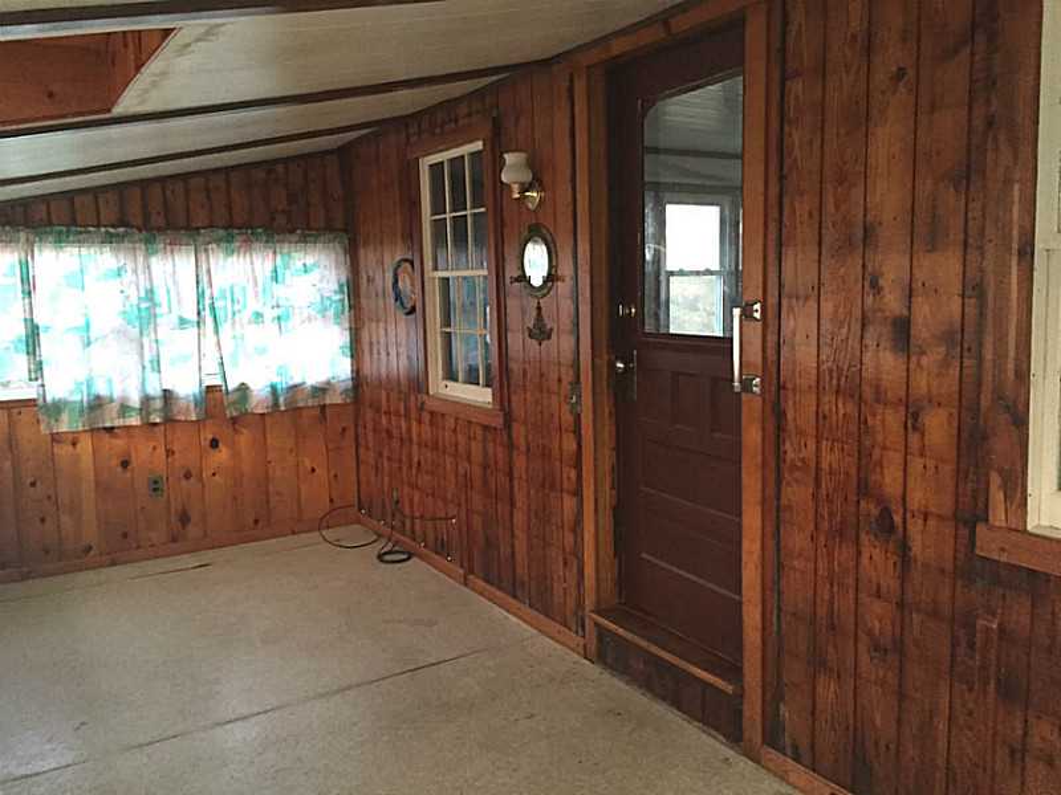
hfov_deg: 61.7
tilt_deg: -5.8
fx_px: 889
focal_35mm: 29
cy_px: 398
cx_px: 530
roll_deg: +0.6
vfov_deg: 48.2
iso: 250
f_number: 2.2
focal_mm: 4.15
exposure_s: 1/24
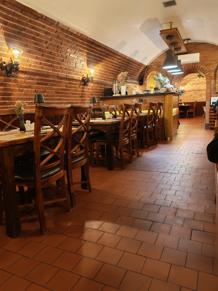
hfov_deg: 51.4
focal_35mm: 27
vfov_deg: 65.3
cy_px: 146
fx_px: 227
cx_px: 109
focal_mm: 6.12
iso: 2000
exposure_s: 1/33
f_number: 1.9
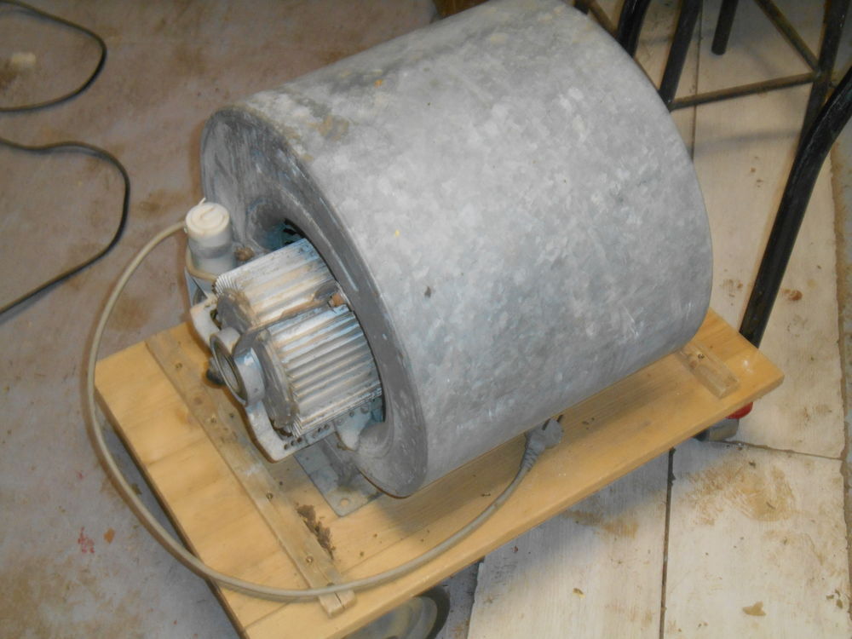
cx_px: 426
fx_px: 1304
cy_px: 320
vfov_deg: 27.5
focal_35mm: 53
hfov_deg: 36.2
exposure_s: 1/8
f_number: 4.2
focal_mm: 9.5
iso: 400
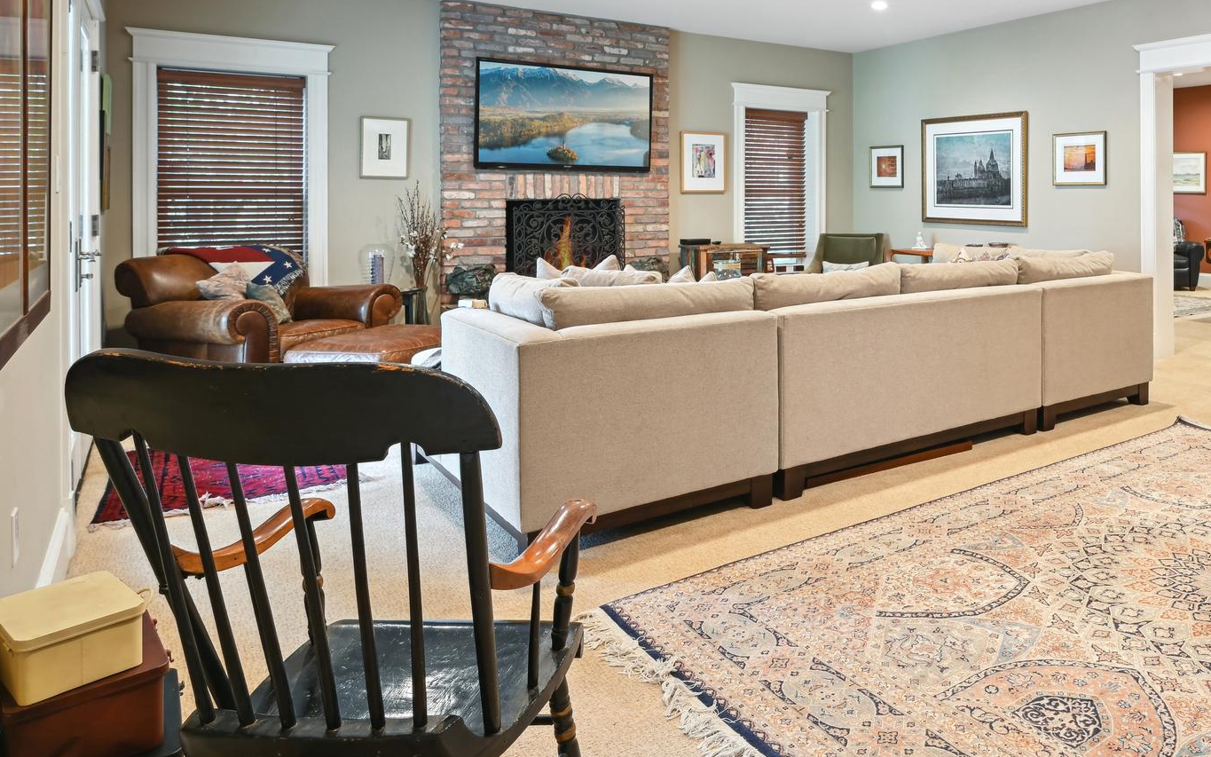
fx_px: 858
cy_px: 231
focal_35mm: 26
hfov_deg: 66.5
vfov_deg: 46.6
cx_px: 891
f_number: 9
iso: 200
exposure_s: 1
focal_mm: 17
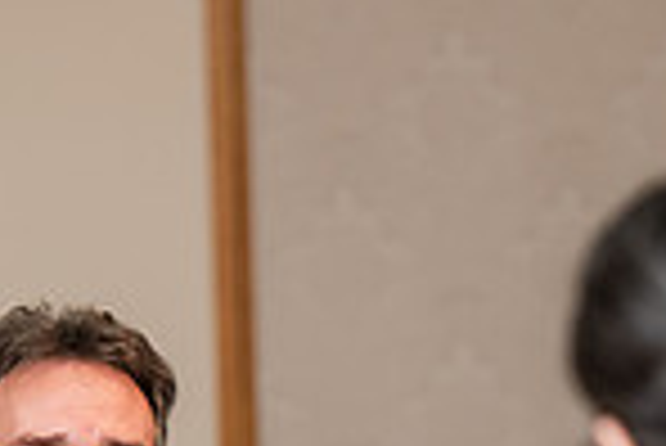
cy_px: 759
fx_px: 9426
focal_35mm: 509
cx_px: 544
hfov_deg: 4.0
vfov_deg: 2.7
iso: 1000
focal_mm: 130
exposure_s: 1/200
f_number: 3.5
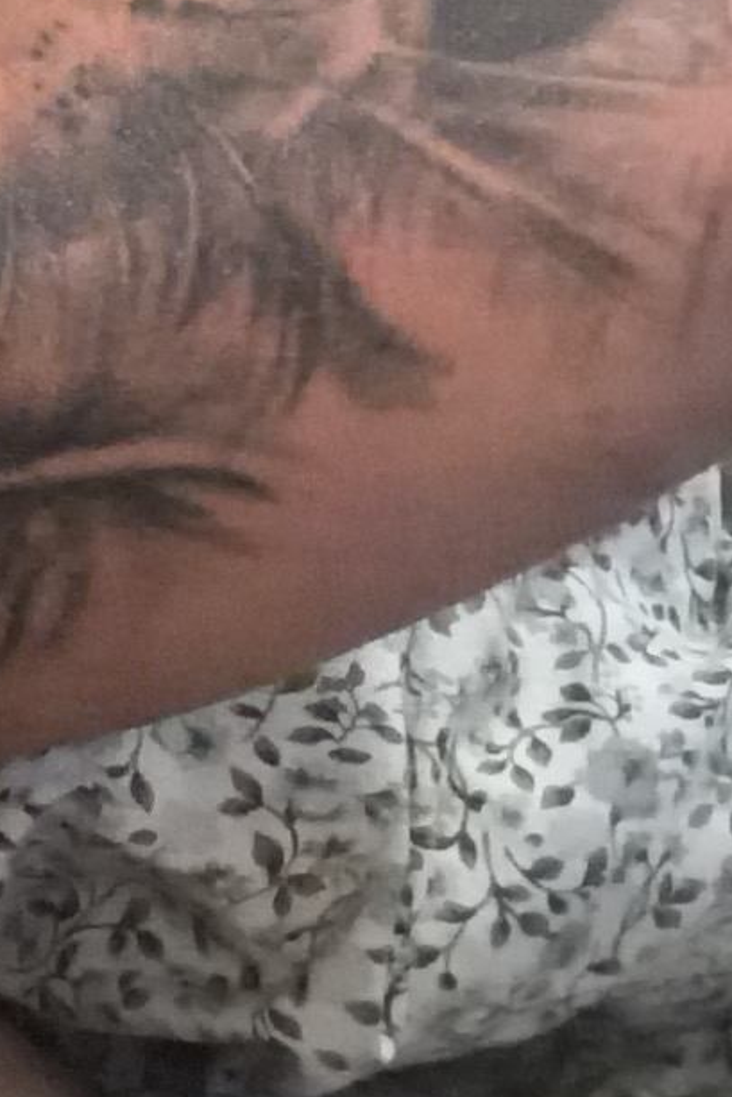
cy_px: -32
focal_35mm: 78
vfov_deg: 24.6
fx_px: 2377
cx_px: -771
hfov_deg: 14.3
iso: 500
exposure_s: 1/27
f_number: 1.9
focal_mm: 2.71
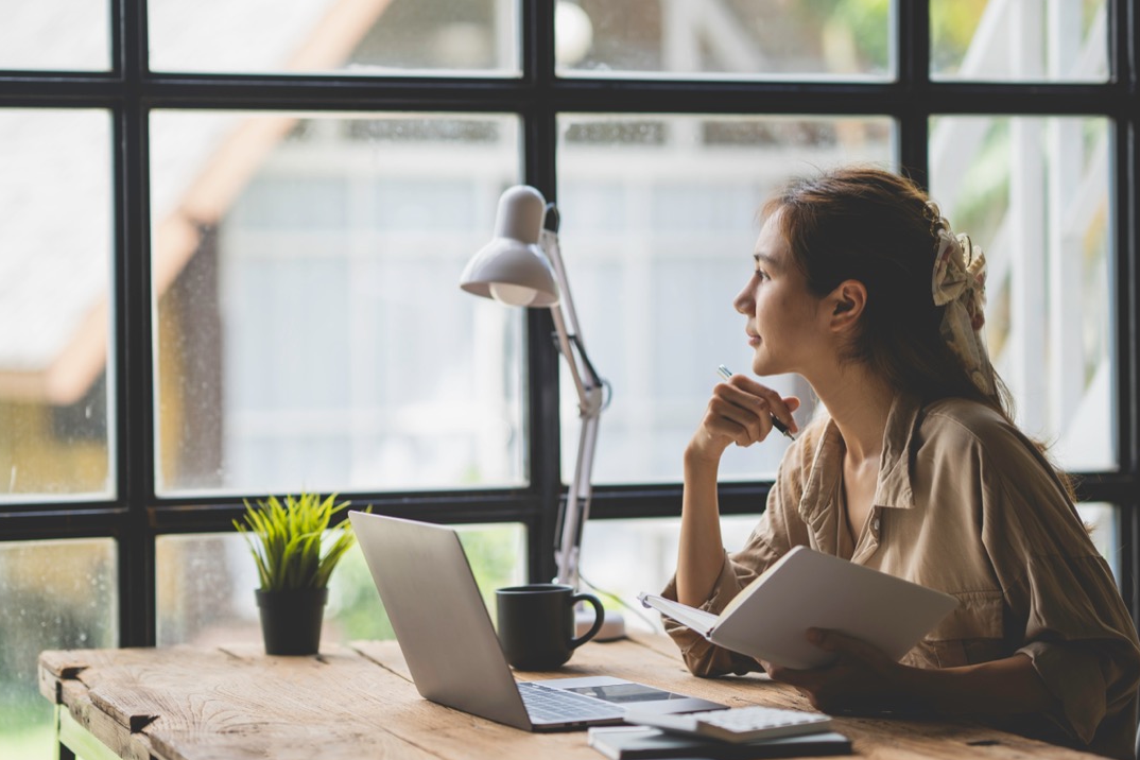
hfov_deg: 21.5
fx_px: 3008
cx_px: 581
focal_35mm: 95
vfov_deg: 14.4
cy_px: 339
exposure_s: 1/320
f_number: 2
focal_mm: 85
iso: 100
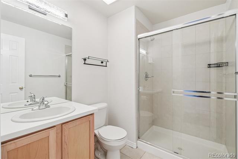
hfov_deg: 100.4
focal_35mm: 15
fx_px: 99
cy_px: 80
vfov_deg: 77.3
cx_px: 119
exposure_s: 1/20
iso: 400
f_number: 8
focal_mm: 10
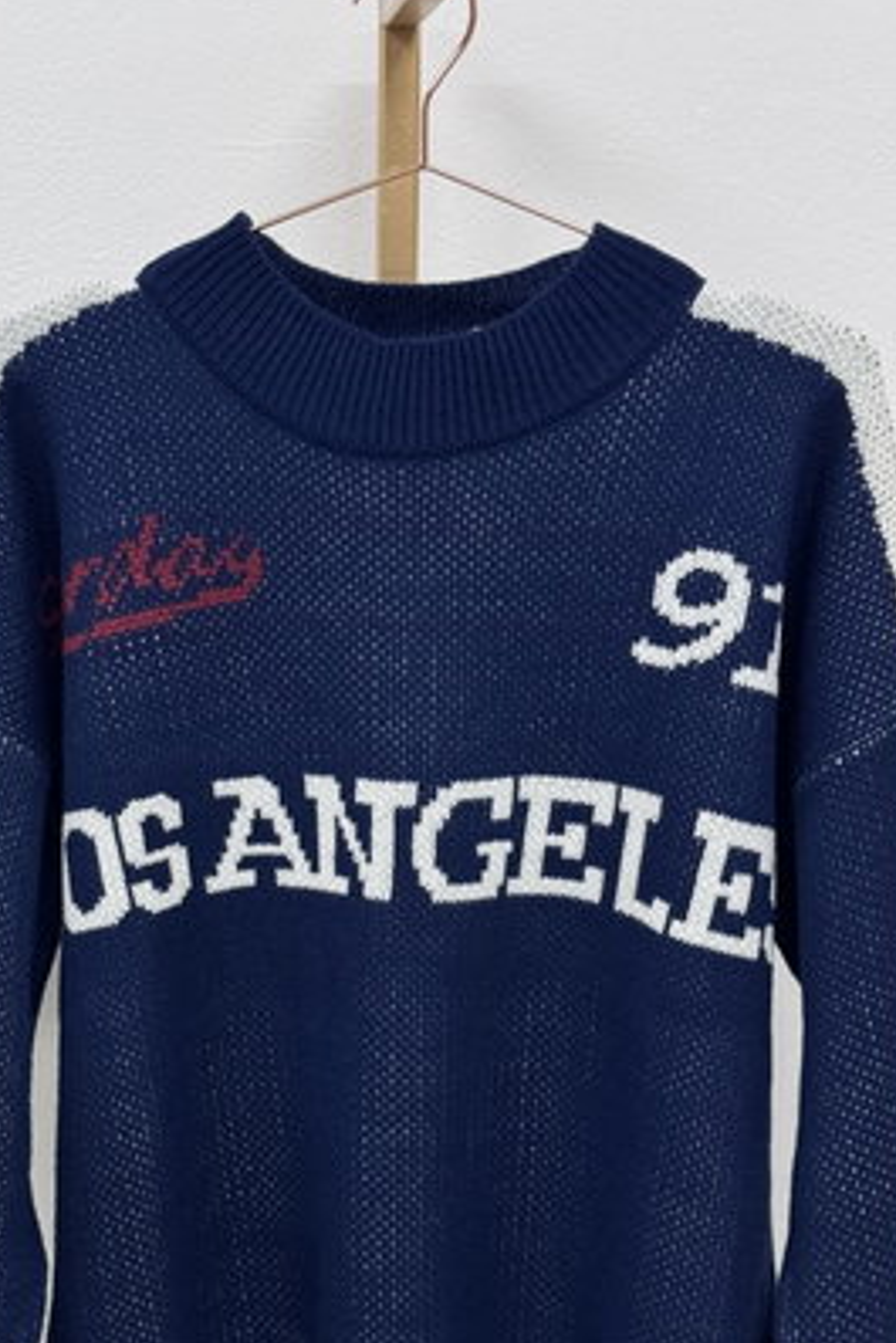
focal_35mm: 67
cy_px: 800
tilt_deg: -12.9
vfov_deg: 30.0
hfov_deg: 20.3
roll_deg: +0.3
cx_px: 358
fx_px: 2499
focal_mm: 6.76
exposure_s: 1/33
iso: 320
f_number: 1.78
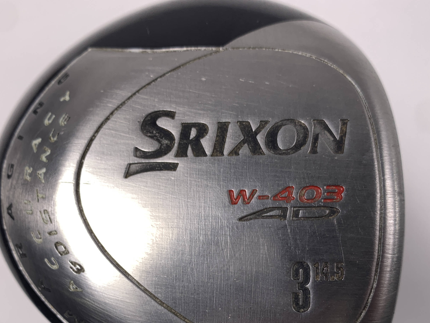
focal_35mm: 43
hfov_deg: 43.7
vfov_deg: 32.9
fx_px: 534
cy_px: 247
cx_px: 184
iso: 25
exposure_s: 1/142
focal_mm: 4.25
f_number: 1.8
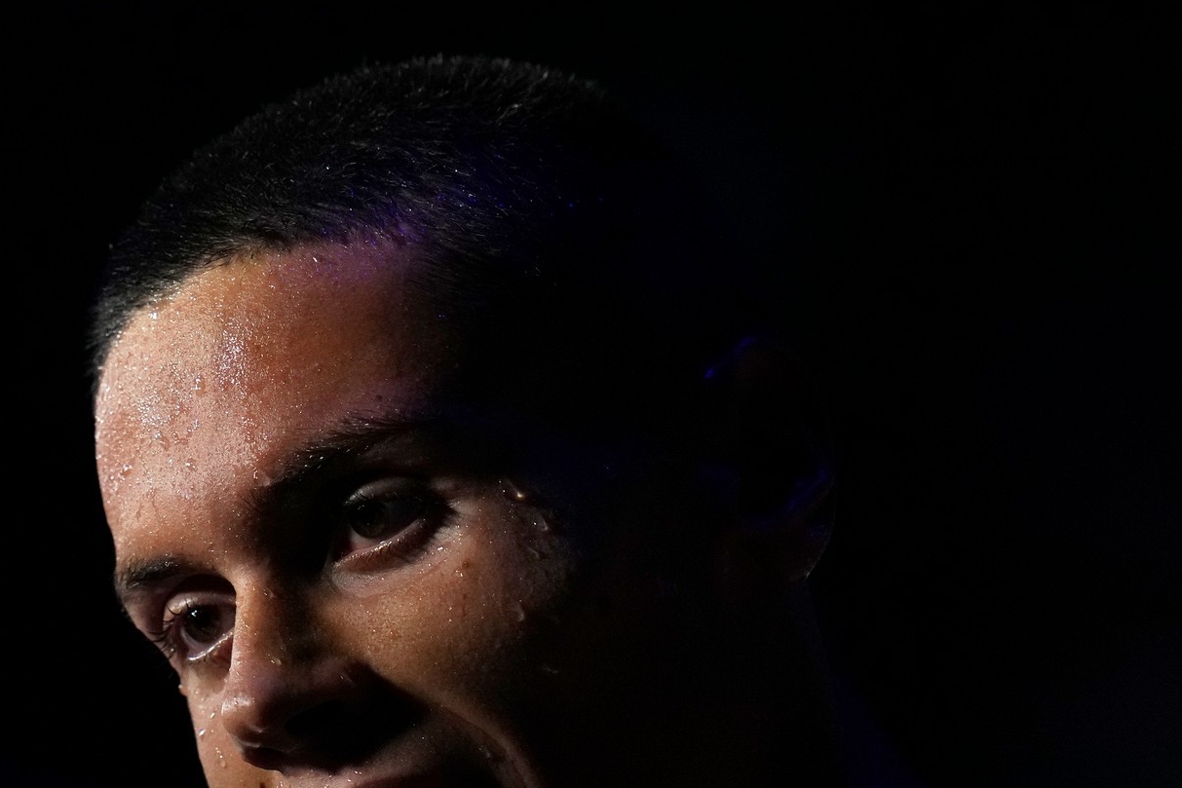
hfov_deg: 2.3
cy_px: 542
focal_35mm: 890
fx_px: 29223
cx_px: 520
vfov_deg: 1.5
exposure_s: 1/1250
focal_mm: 400
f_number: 3.2
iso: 3200
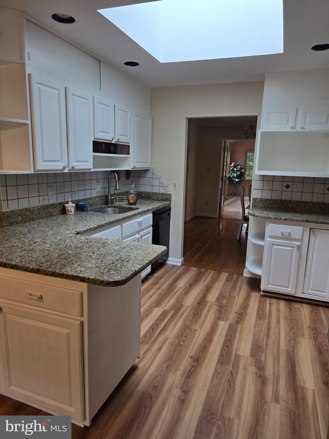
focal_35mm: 23
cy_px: 220
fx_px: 291
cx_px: 164
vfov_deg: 73.9
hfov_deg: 58.9
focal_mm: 6.3
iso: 64
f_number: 1.7
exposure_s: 1/120
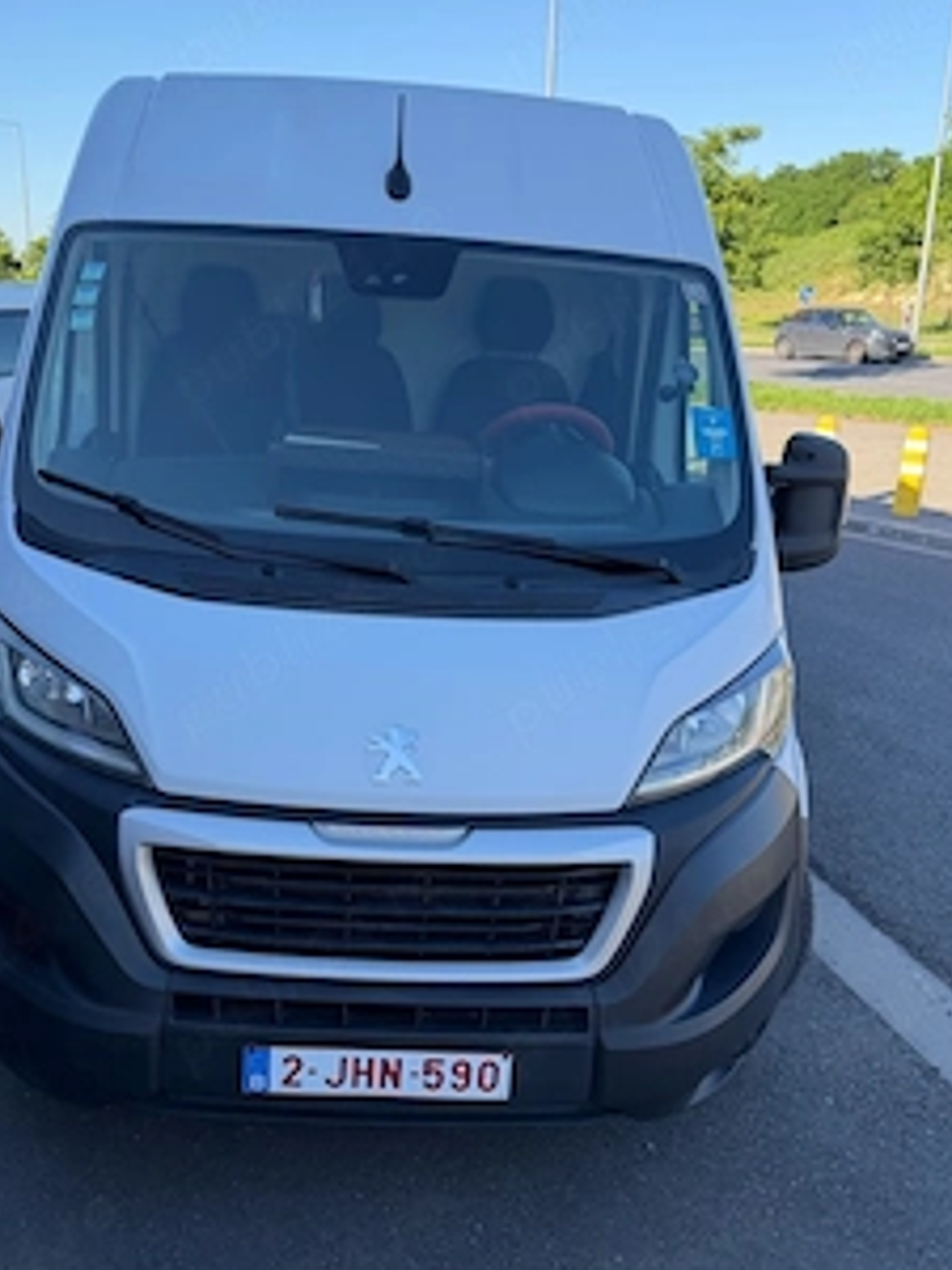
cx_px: 393
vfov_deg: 56.7
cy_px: 686
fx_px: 1173
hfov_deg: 44.0
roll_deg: -0.5
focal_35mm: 32
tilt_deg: -18.7
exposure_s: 1/1292
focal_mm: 6.76
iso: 100
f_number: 1.78
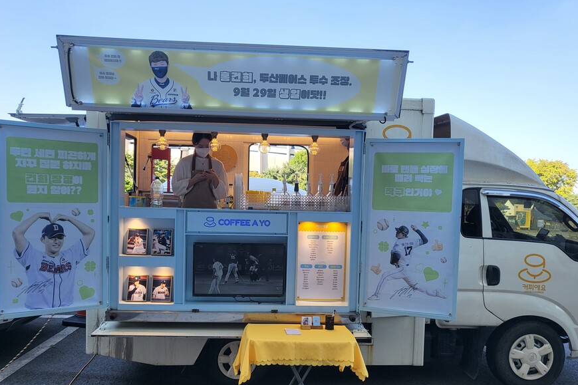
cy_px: 222
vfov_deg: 46.2
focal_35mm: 28
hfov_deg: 65.5
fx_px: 449
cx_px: 283
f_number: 1.8
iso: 50
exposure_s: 1/750
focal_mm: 4.25
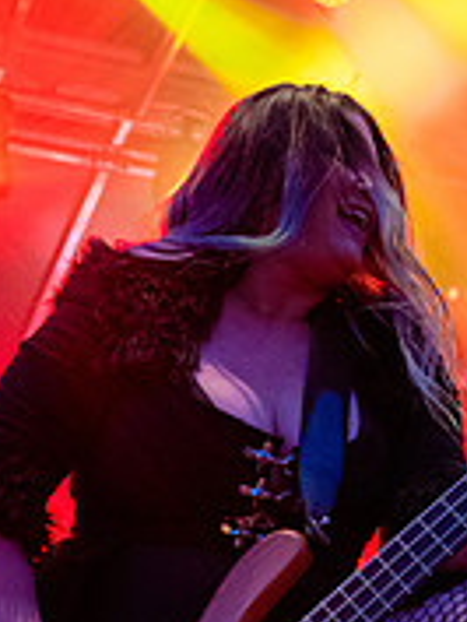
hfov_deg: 16.7
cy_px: 699
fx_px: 1581
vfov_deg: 21.0
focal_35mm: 88
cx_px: 358
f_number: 2.8
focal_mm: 24
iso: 2500
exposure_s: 1/400
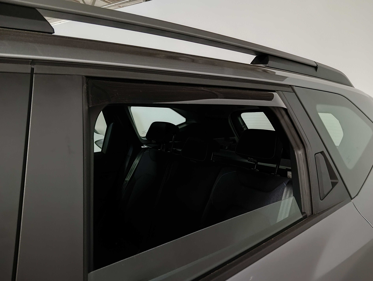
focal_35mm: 26
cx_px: 186
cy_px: 140
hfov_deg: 67.2
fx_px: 281
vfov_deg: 53.2
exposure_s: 1/14.3
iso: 1600
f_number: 1.8
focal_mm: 4.05
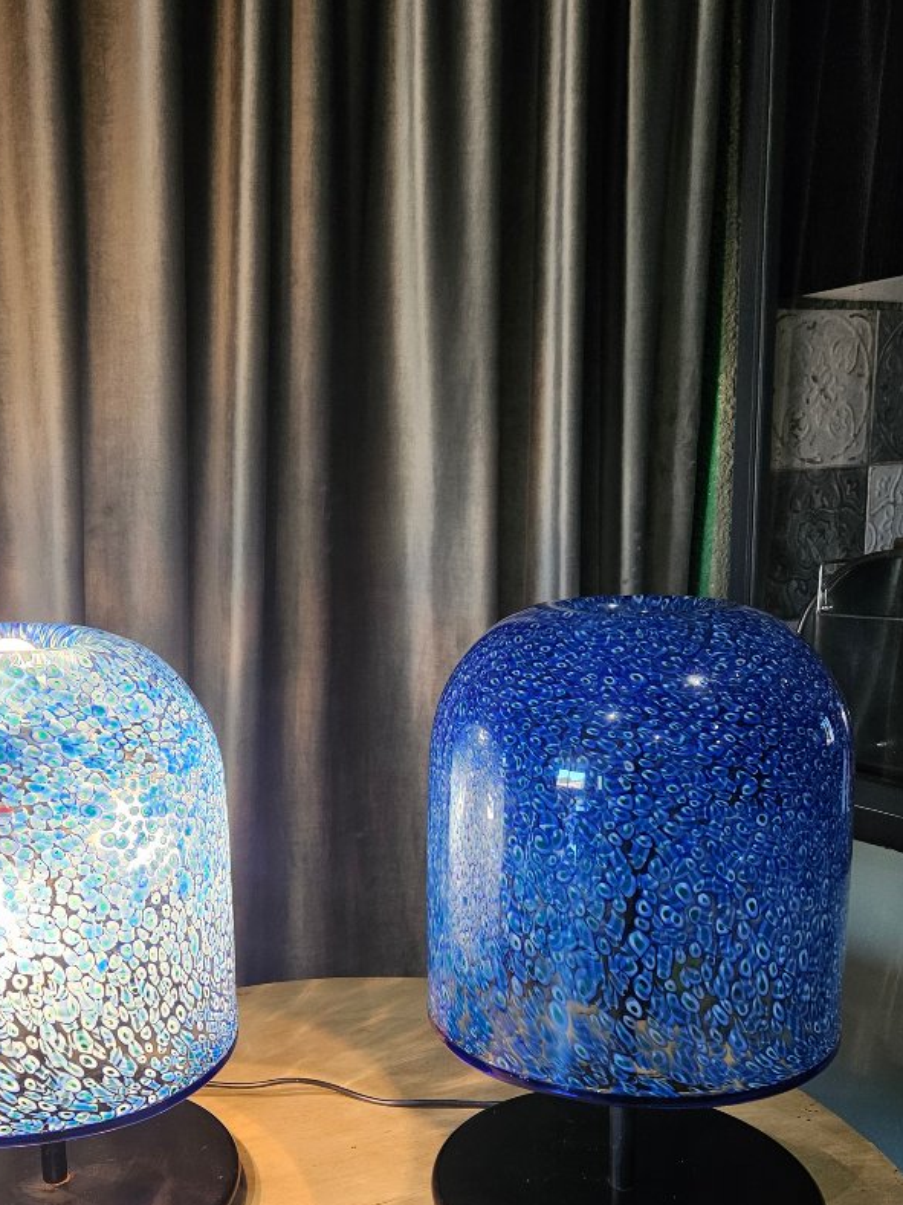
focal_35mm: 35
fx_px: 1218
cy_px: 788
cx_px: 348
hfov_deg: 40.4
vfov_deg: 51.8
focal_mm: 5.4
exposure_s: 1/100
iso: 200
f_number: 1.8
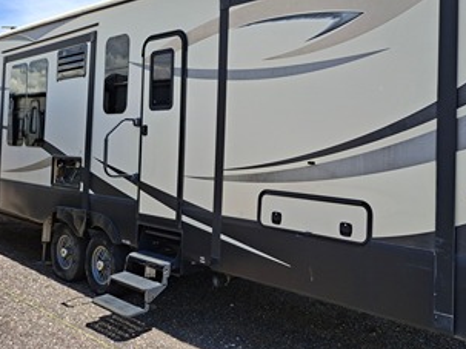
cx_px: 274
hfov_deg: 55.1
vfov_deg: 42.6
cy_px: 131
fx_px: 444
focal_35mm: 33
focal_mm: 4.69
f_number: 1.8
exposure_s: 1/1634
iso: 32
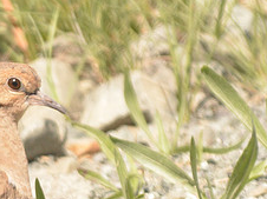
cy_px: 139
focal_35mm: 721
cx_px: -59
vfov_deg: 2.1
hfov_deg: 2.7
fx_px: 5557
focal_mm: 195
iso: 800
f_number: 4.8
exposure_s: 1/640
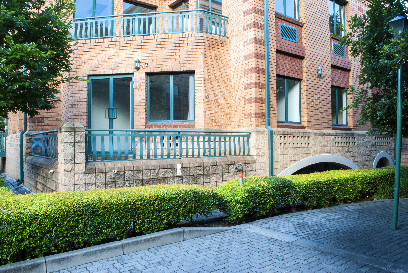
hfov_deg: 67.3
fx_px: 306
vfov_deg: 48.0
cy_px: 136
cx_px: 204
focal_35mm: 27
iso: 100
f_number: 22
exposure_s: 1/1.25
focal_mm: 18
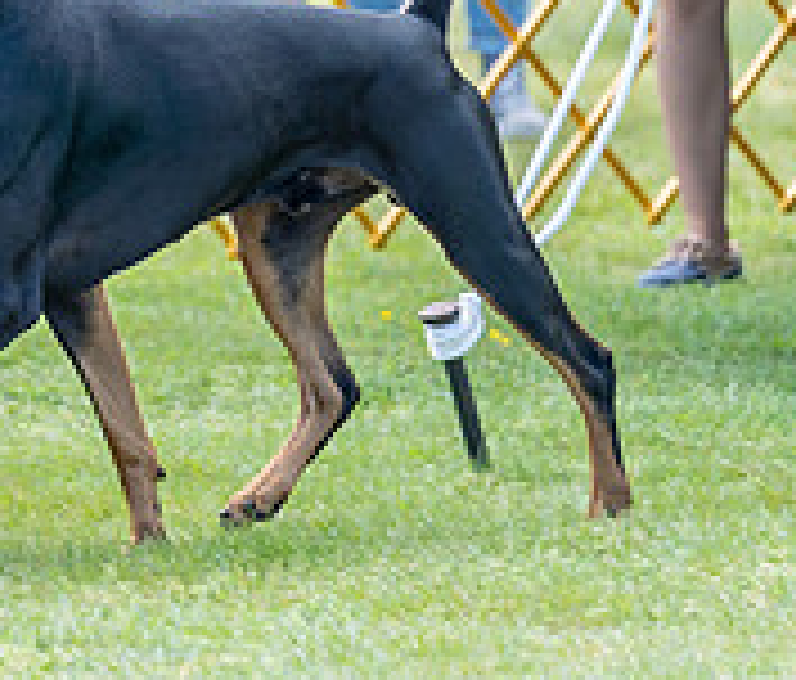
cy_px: -220
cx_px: -53
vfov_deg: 2.2
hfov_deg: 2.6
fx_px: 17410
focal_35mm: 720
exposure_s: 1/500
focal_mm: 174
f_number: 3.2
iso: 100
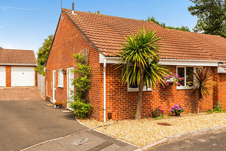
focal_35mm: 33
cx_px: 113
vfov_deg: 40.0
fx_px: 207
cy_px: 76
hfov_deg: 57.2
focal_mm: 22
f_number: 8
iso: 400
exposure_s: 1/640
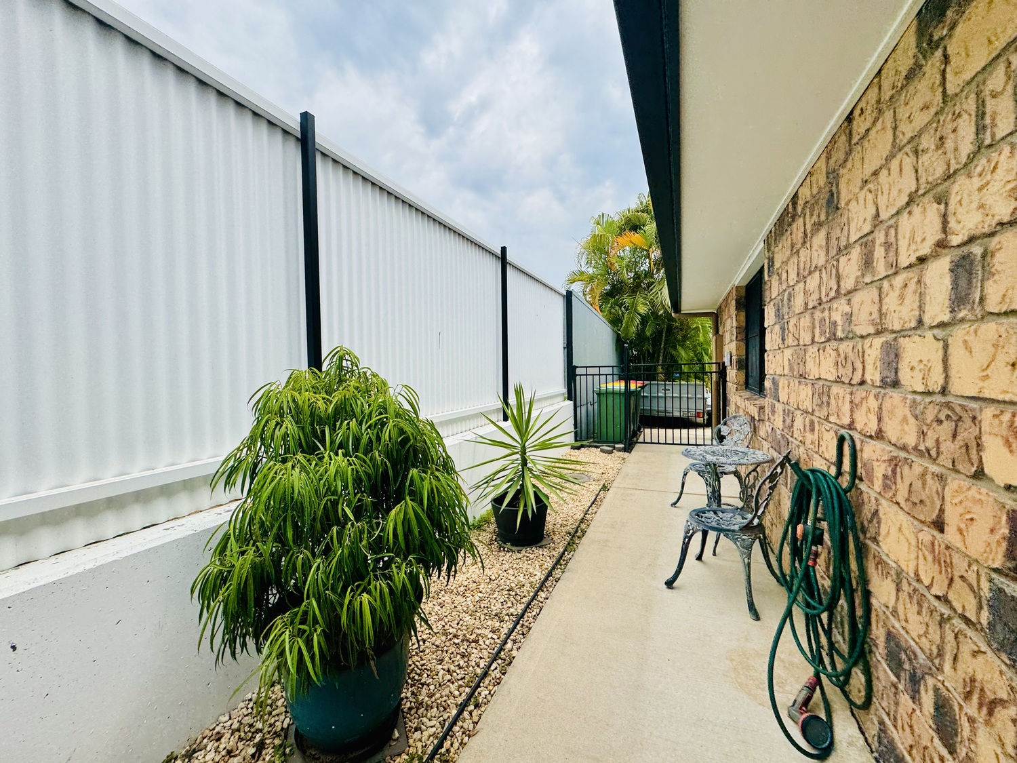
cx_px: 508
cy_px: 382
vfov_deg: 85.7
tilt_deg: -2.0
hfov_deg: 102.1
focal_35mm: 14
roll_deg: +2.7
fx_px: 411
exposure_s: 1/1277
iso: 50
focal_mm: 2.22
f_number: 2.2
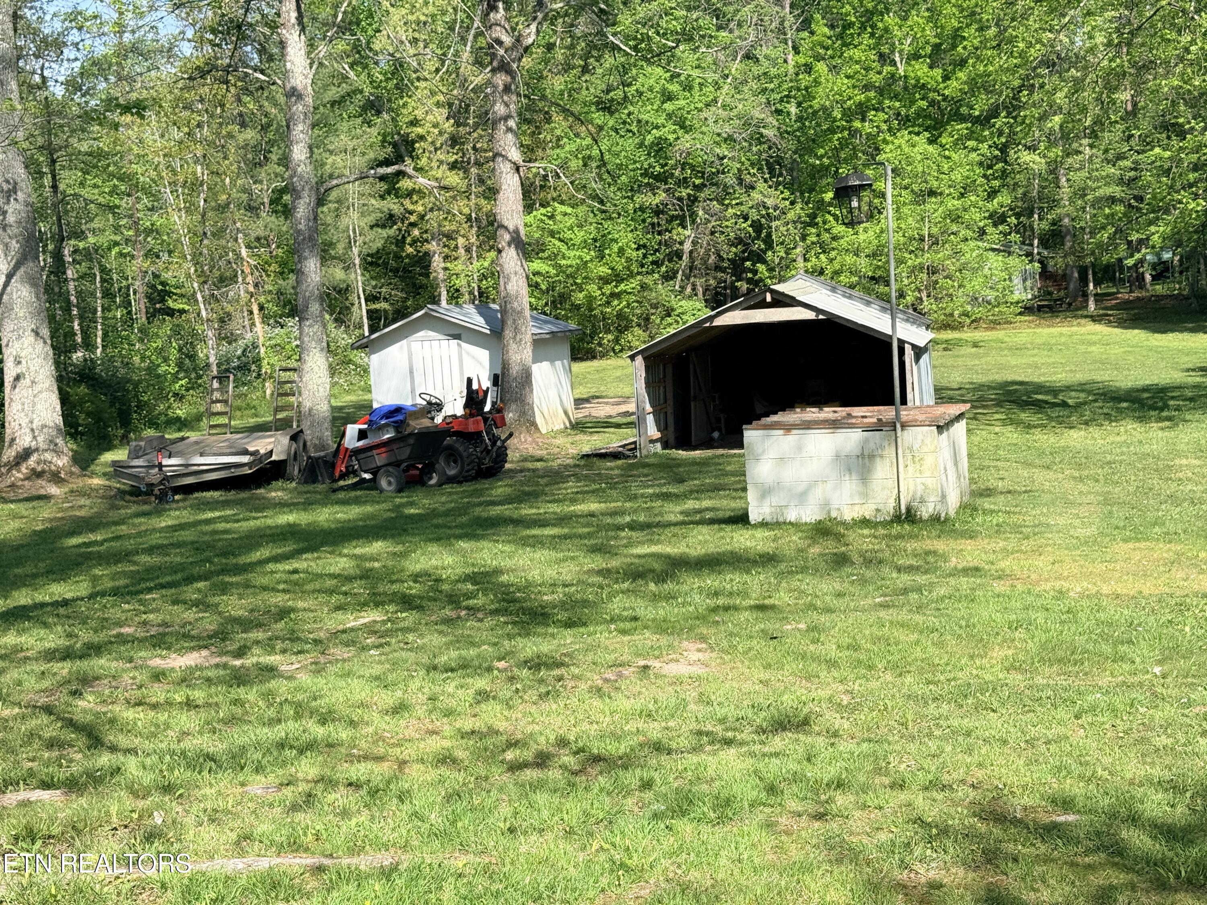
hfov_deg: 39.7
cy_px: 452
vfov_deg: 30.3
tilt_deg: -0.6
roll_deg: +2.0
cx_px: 604
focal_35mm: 48
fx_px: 1674
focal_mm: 6.76
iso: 64
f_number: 1.78
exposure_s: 1/2415
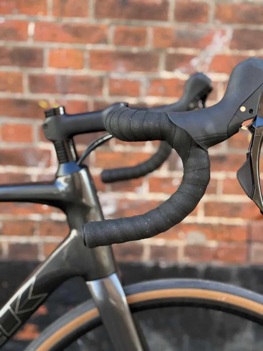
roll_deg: -2.5
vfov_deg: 39.6
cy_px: 176
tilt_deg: -9.6
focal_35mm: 48
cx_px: 132
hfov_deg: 30.3
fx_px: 486
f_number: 1.78
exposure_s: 1/121
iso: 64
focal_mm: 6.76
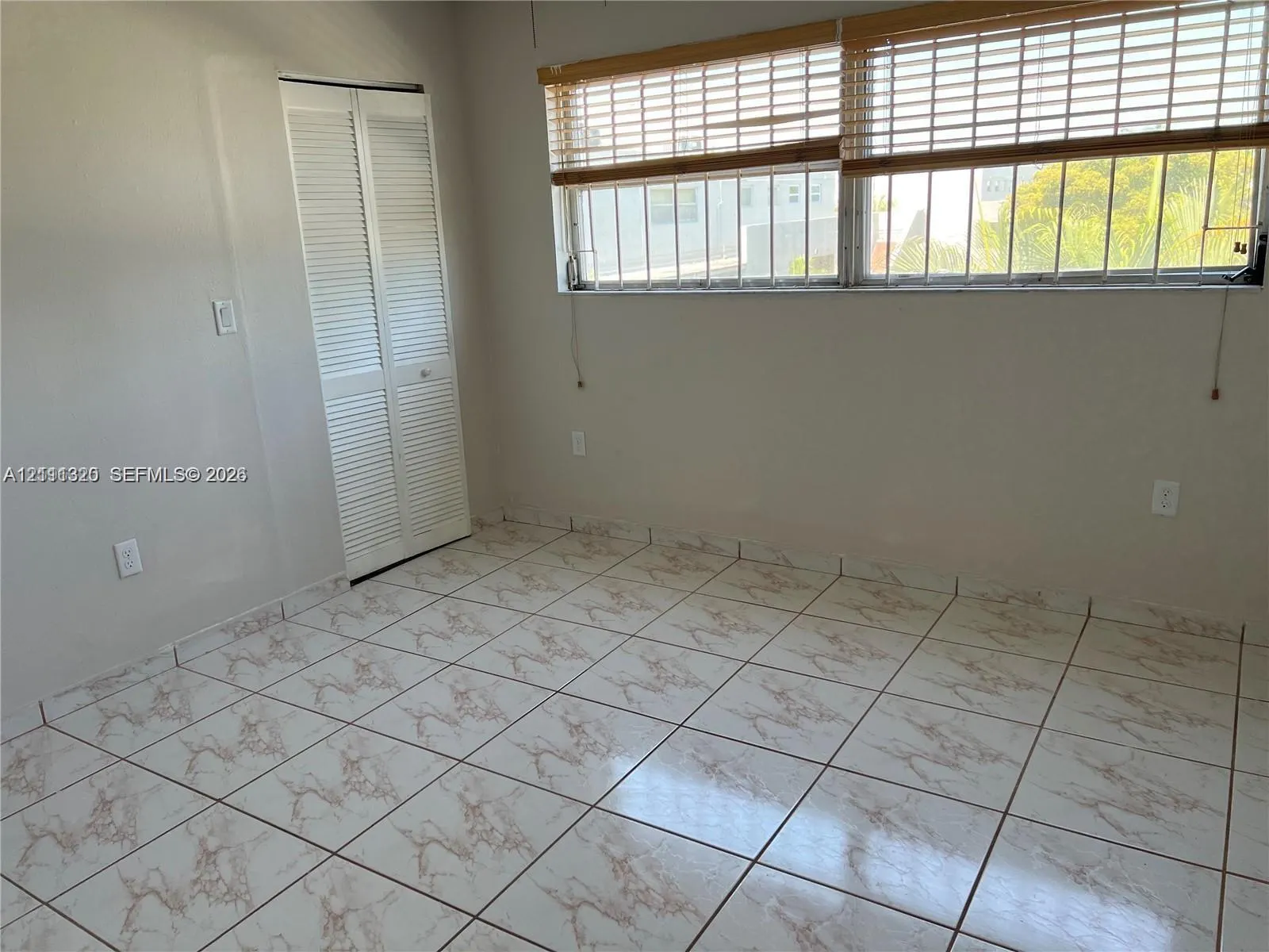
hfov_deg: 67.3
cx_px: 634
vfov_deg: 53.1
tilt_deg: -16.9
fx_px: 953
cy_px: 476
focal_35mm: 26
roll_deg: +3.3
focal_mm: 5.7
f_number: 1.5
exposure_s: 1/159
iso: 64
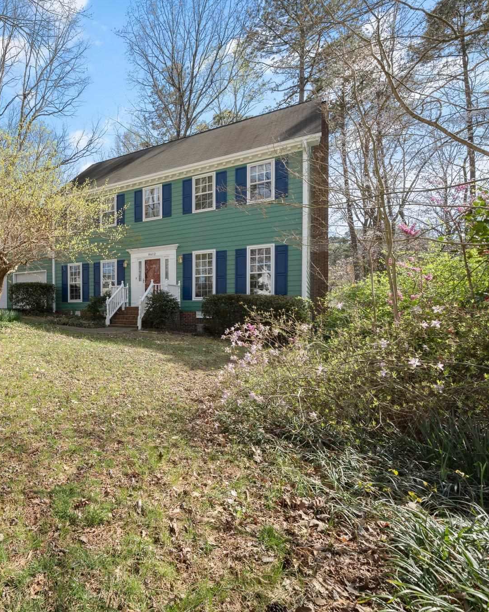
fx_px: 308
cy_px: 306
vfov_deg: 89.7
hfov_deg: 73.7
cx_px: 148
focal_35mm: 17
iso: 100
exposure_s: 1/125
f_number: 9
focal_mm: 12
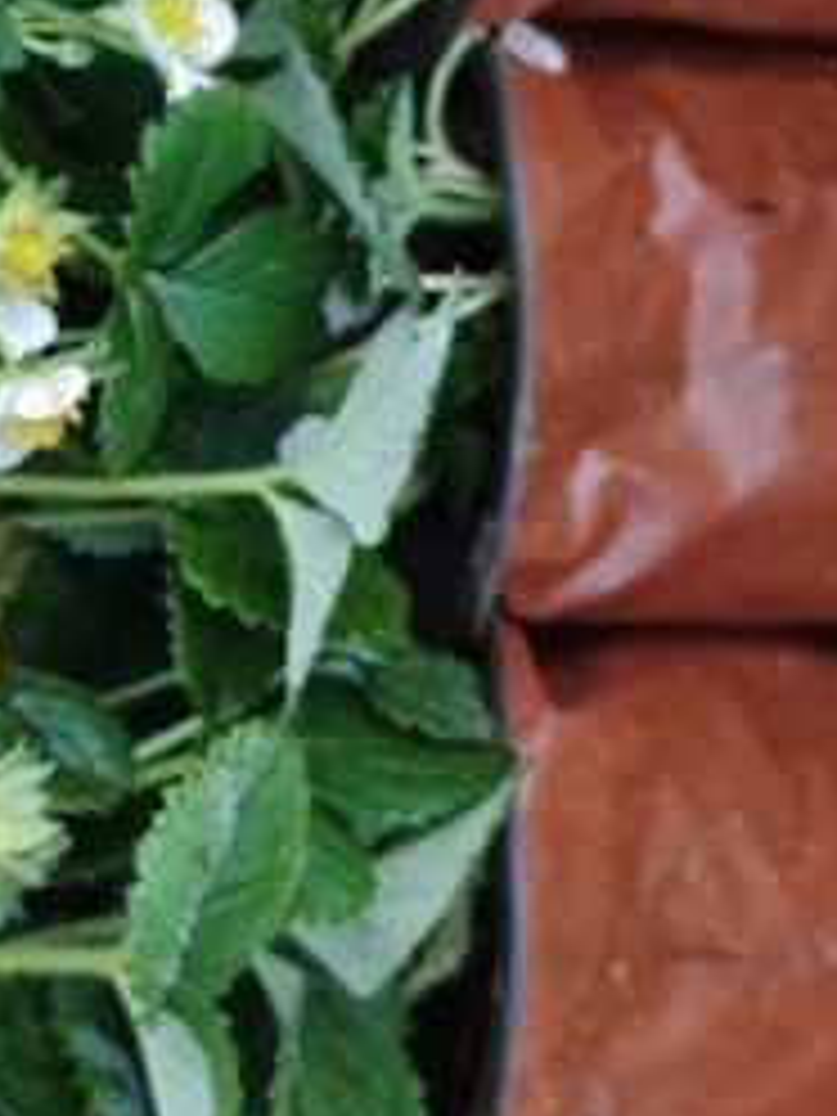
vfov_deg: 19.7
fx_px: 3192
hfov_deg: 14.8
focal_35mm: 99
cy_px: 331
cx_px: 130
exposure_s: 1/100
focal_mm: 5.56
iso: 147
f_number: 1.88
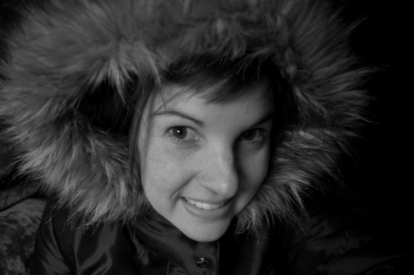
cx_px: 207
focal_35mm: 30
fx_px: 345
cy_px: 138
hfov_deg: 62.0
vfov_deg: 43.5
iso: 400
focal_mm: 20
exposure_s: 1/6
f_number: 4
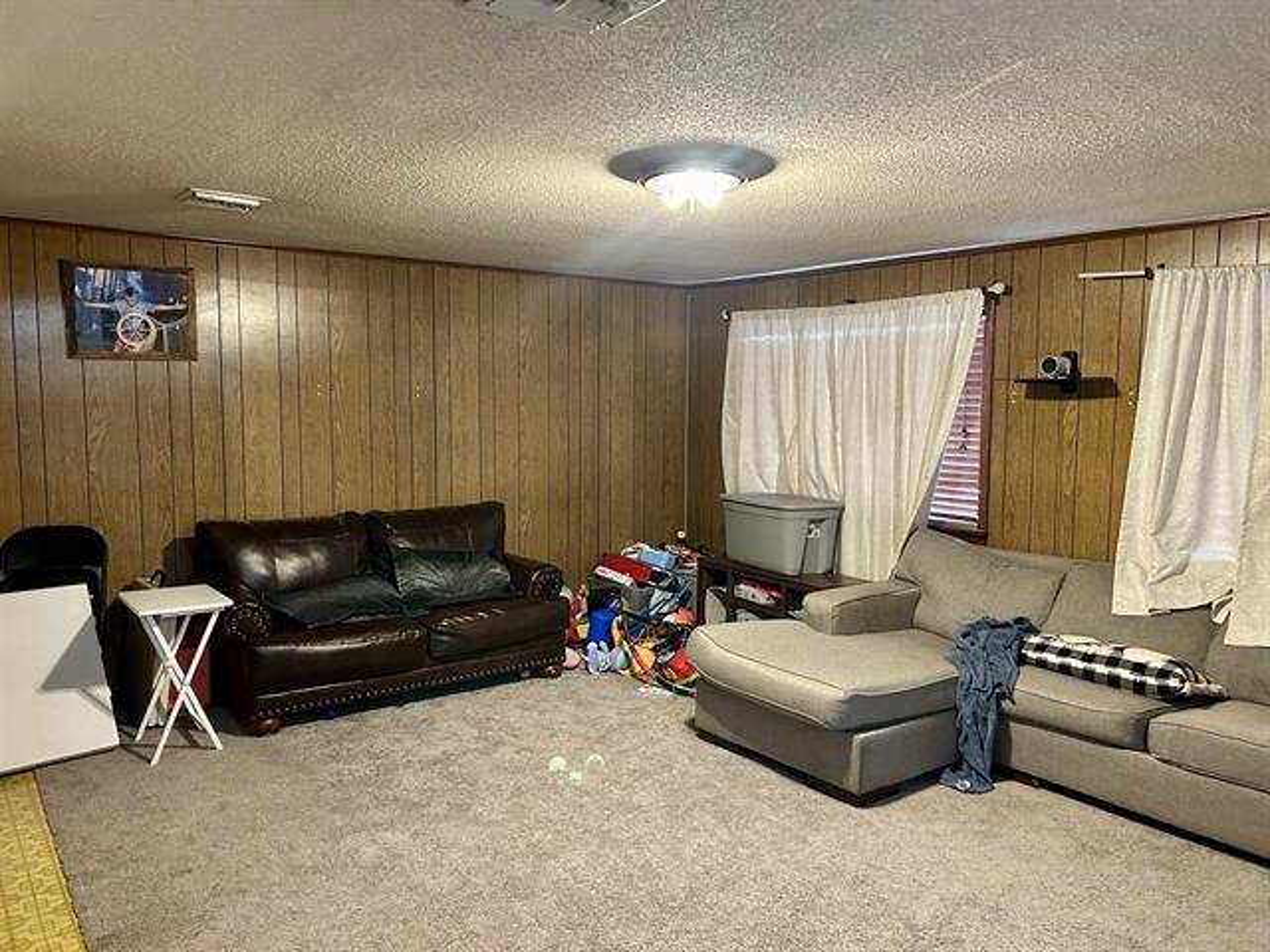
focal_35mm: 26
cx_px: 635
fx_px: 954
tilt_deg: -6.0
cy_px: 476
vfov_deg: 53.1
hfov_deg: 67.3
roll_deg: +0.3
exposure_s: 1/60
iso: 400
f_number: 1.5
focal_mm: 5.7
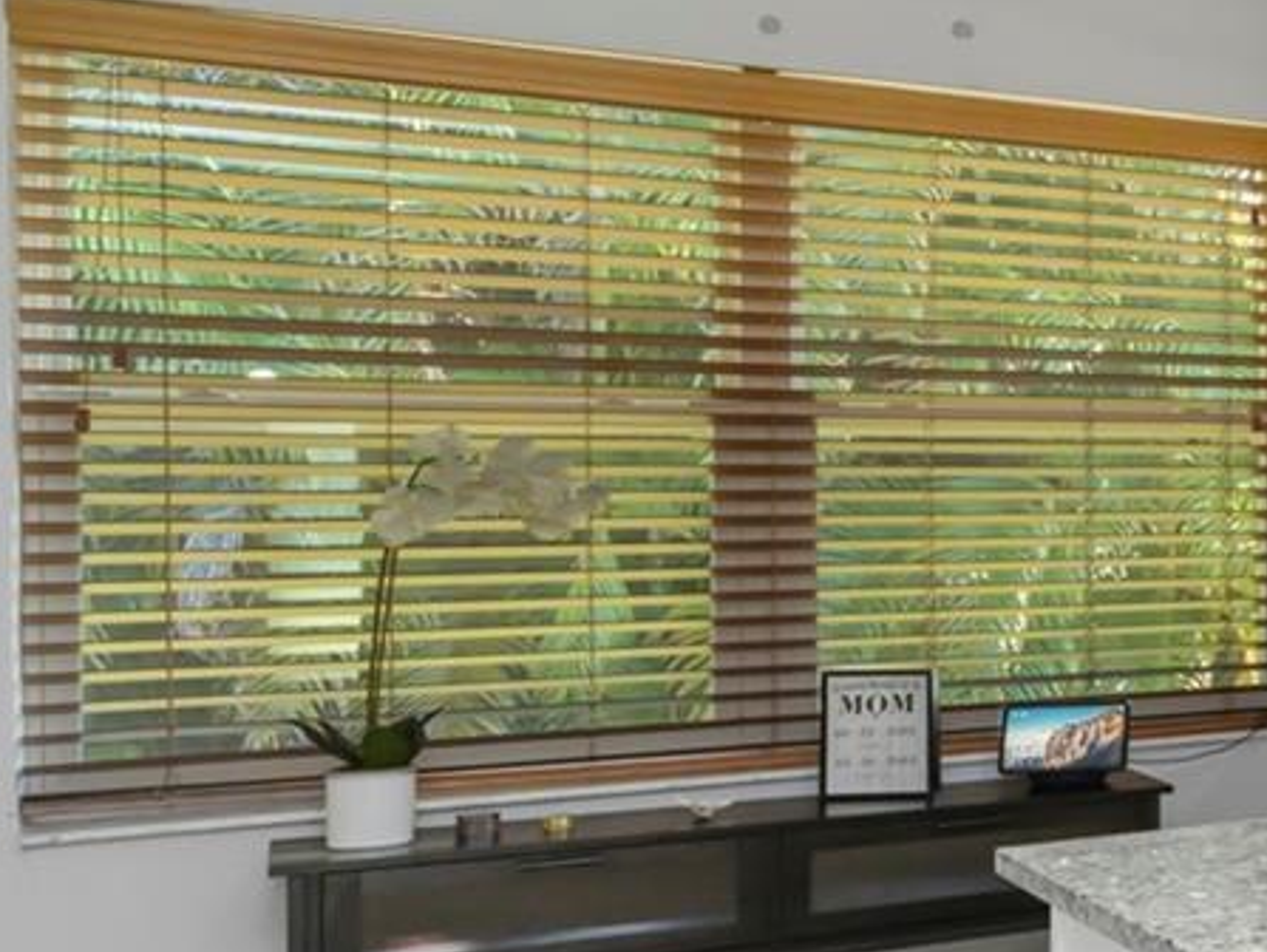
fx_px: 2015
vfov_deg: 26.6
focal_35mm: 55
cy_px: 502
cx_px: 2222
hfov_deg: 22.4
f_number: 6.7
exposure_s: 1/60
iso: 1250
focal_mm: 16
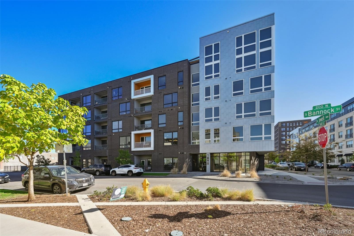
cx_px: 177
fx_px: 138
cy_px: 118
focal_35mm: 14
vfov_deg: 81.2
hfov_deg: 104.3
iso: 400
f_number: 10
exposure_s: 1/200
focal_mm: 14
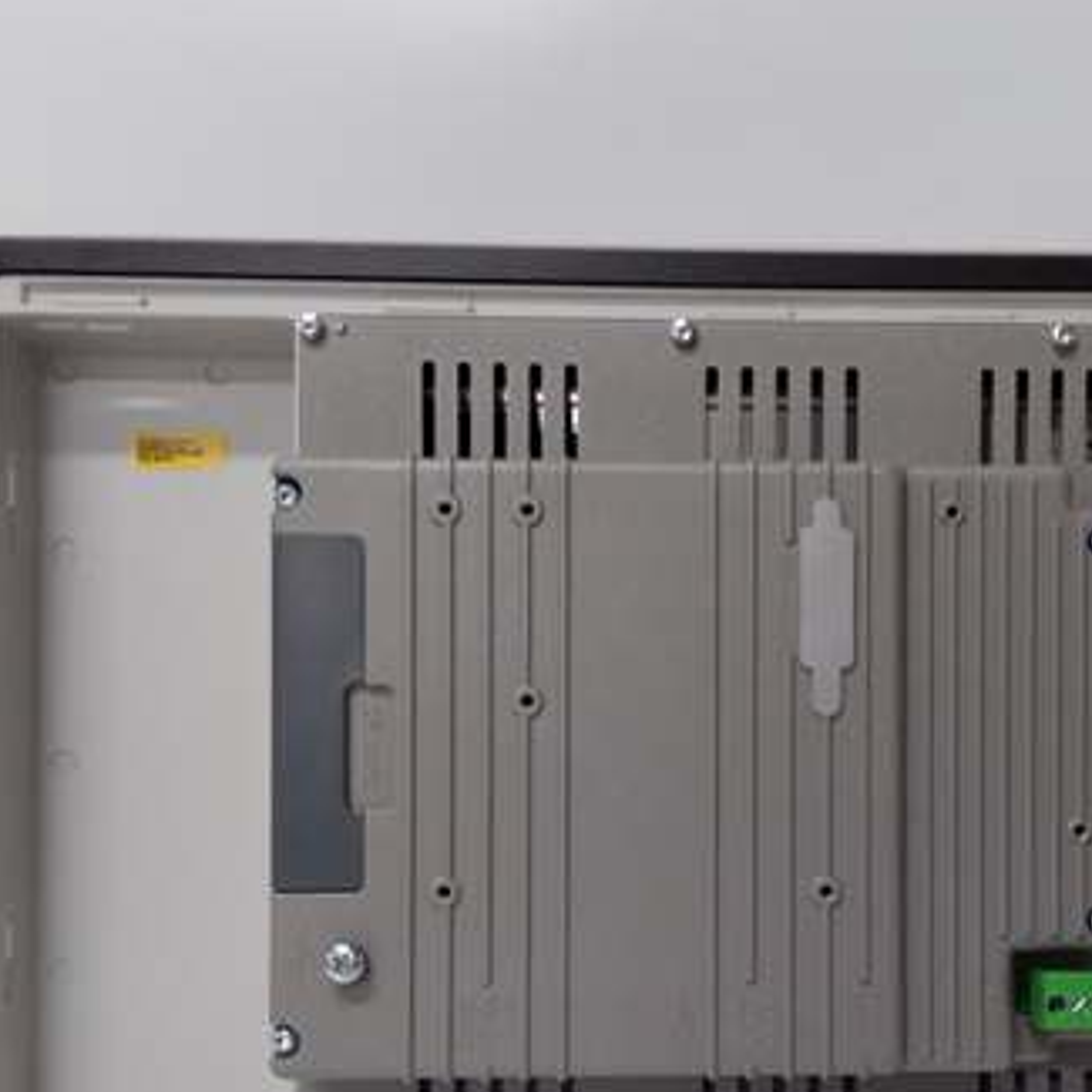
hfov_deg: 37.9
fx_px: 1570
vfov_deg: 38.0
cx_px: 732
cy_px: 719
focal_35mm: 44
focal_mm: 3.79
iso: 238
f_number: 2
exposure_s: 1/33
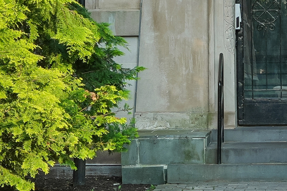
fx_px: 1682
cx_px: 304
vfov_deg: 6.5
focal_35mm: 211
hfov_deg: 9.7
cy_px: -35
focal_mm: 35
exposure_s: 1/40
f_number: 8
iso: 100
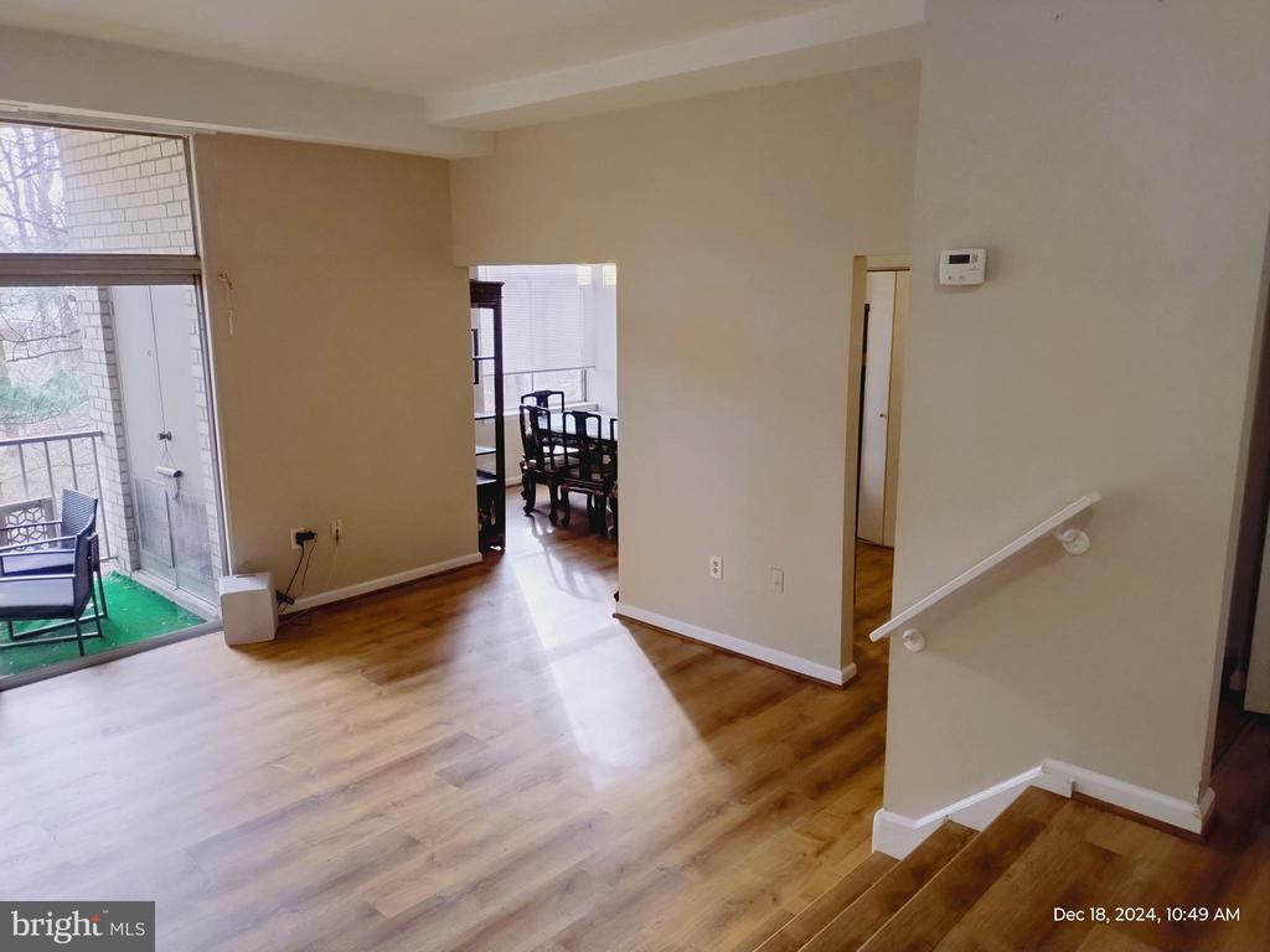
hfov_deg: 69.4
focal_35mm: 25
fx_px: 917
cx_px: 635
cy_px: 476
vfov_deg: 54.9
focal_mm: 4.71
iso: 100
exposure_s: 1/120
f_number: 1.7
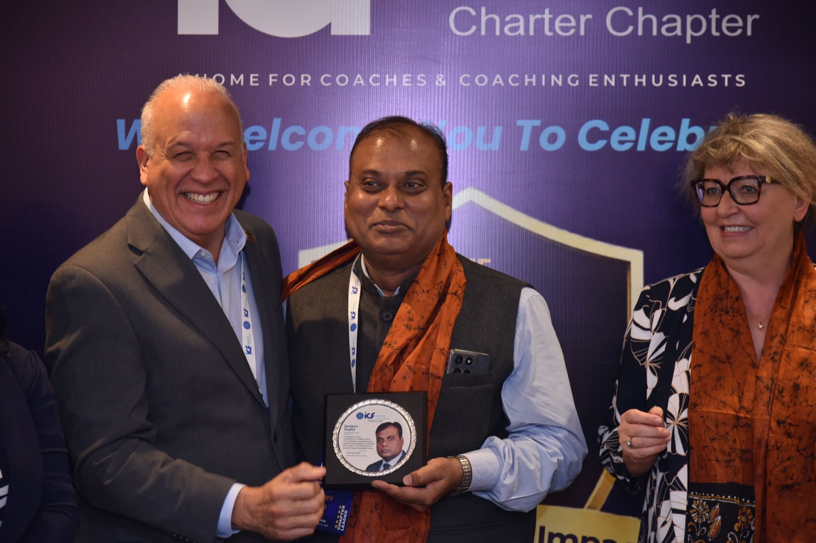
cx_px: 408
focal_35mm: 120
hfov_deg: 17.1
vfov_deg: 11.4
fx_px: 2719
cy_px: 272
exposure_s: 1/125
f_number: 4
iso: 1250
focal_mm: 120
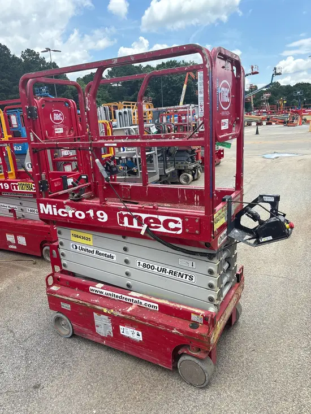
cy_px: 207
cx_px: 156
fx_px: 311
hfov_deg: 53.1
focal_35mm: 26
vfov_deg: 67.3
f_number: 1.6
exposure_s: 1/2141
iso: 50
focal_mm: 5.96
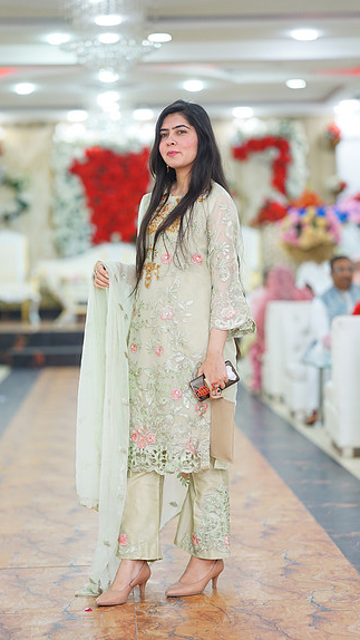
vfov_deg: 23.7
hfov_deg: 13.4
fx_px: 1527
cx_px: 174
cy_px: 322
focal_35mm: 90
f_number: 2
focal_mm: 85
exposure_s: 1/160
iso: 400
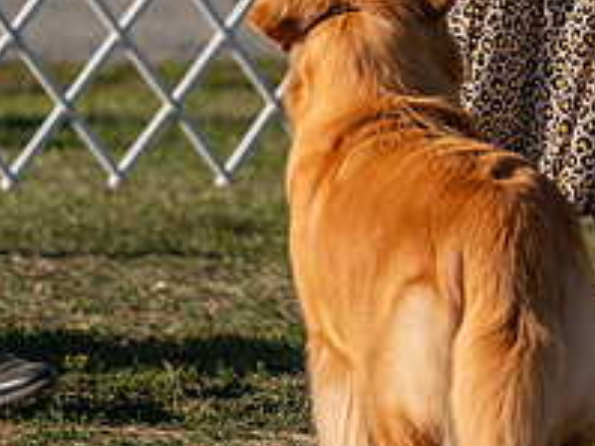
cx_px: 405
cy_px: 15
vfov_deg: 3.5
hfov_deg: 4.6
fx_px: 7335
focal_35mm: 427
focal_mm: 131
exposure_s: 1/1250
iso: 125
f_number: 4.5
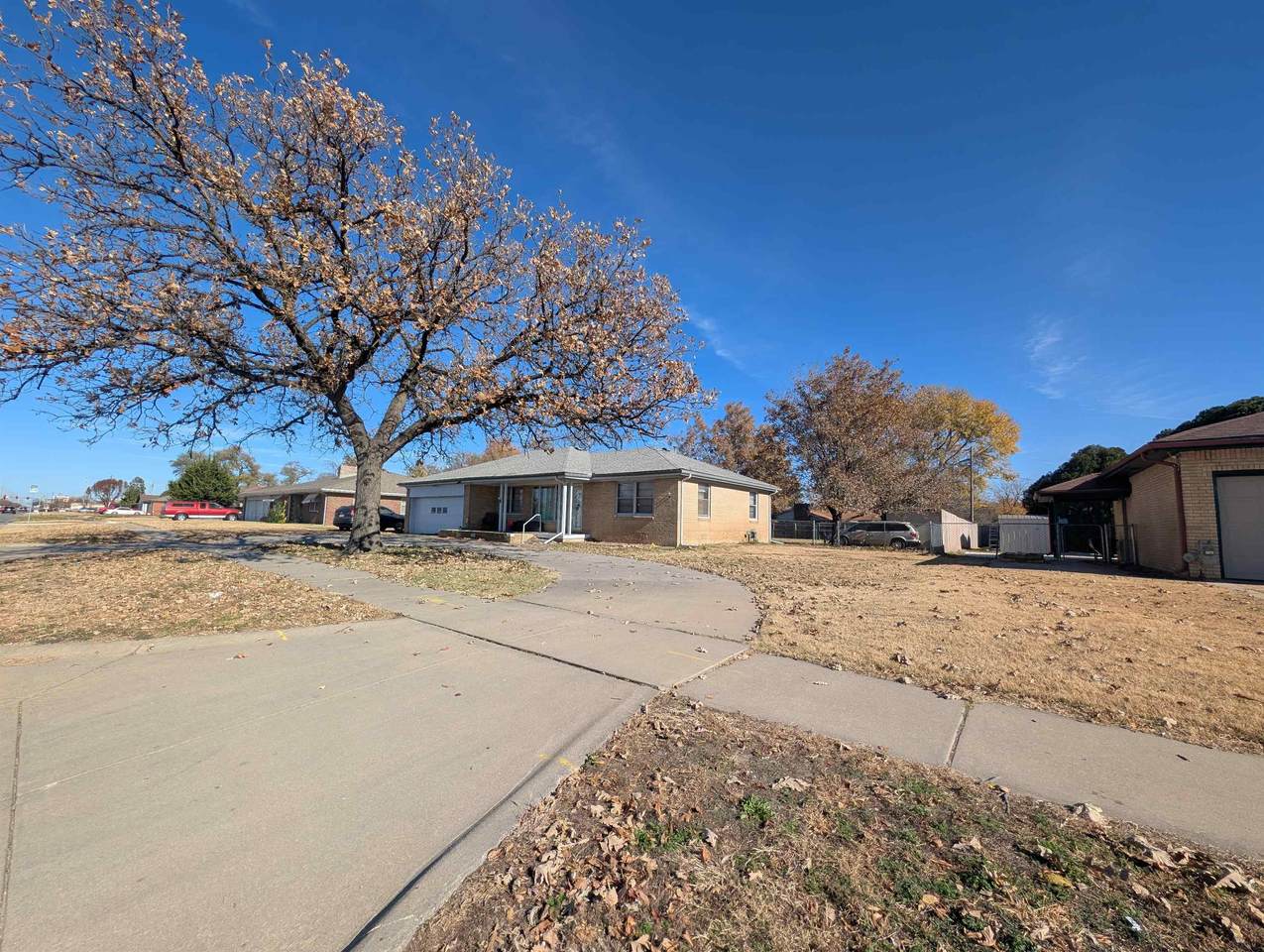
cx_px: 632
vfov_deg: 94.6
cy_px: 476
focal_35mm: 12
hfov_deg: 110.5
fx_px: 439
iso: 39
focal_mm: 2.23
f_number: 1.95
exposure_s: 1/1953
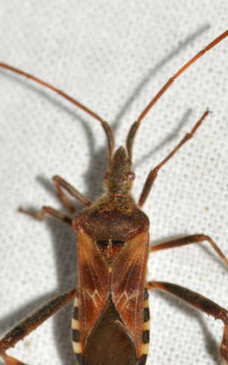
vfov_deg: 10.7
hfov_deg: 6.7
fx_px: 1948
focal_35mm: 196
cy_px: 227
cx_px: 122
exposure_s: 1/200
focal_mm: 100
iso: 100
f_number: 20
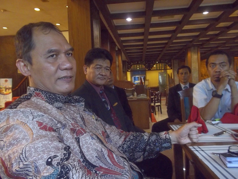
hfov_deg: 61.6
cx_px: 119
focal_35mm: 29
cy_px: 90
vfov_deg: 48.3
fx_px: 200
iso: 400
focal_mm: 4.1
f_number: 3.3
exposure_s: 1/8
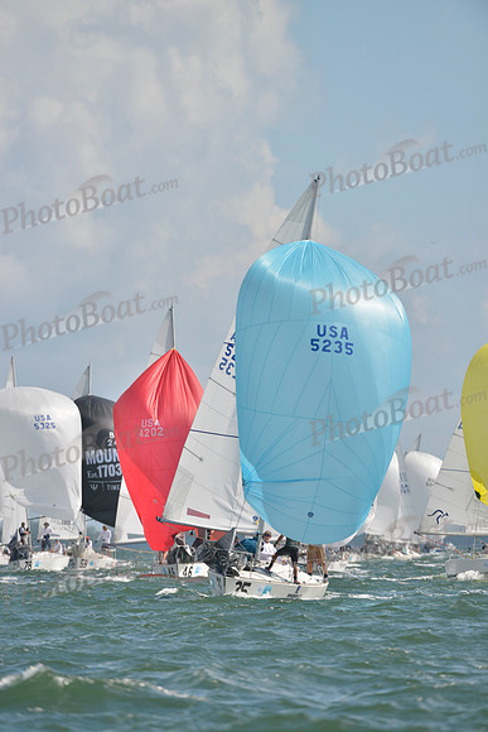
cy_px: 366
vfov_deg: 5.2
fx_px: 8128
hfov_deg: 3.4
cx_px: 244
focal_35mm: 400
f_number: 7.1
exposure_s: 1/1000
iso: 200
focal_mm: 400
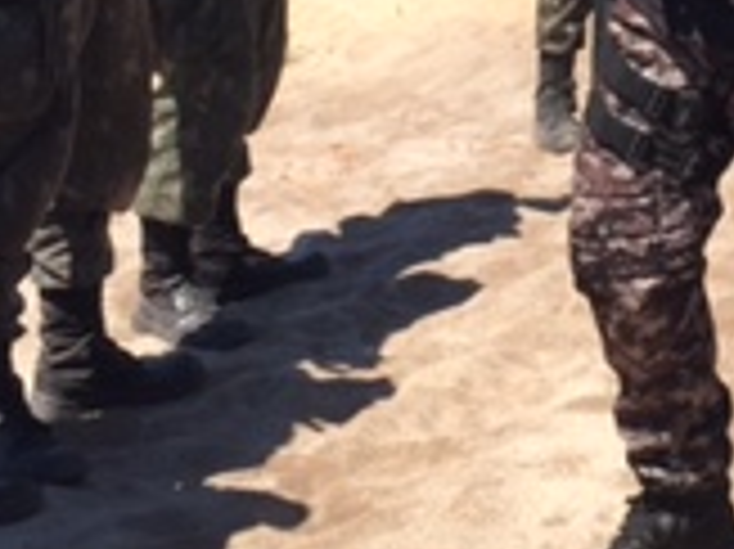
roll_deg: -1.8
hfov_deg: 16.8
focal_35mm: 114
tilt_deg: -11.2
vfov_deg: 12.7
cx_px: 788
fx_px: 2415
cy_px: -86
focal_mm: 4.15
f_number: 2.2
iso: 32
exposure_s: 1/1522
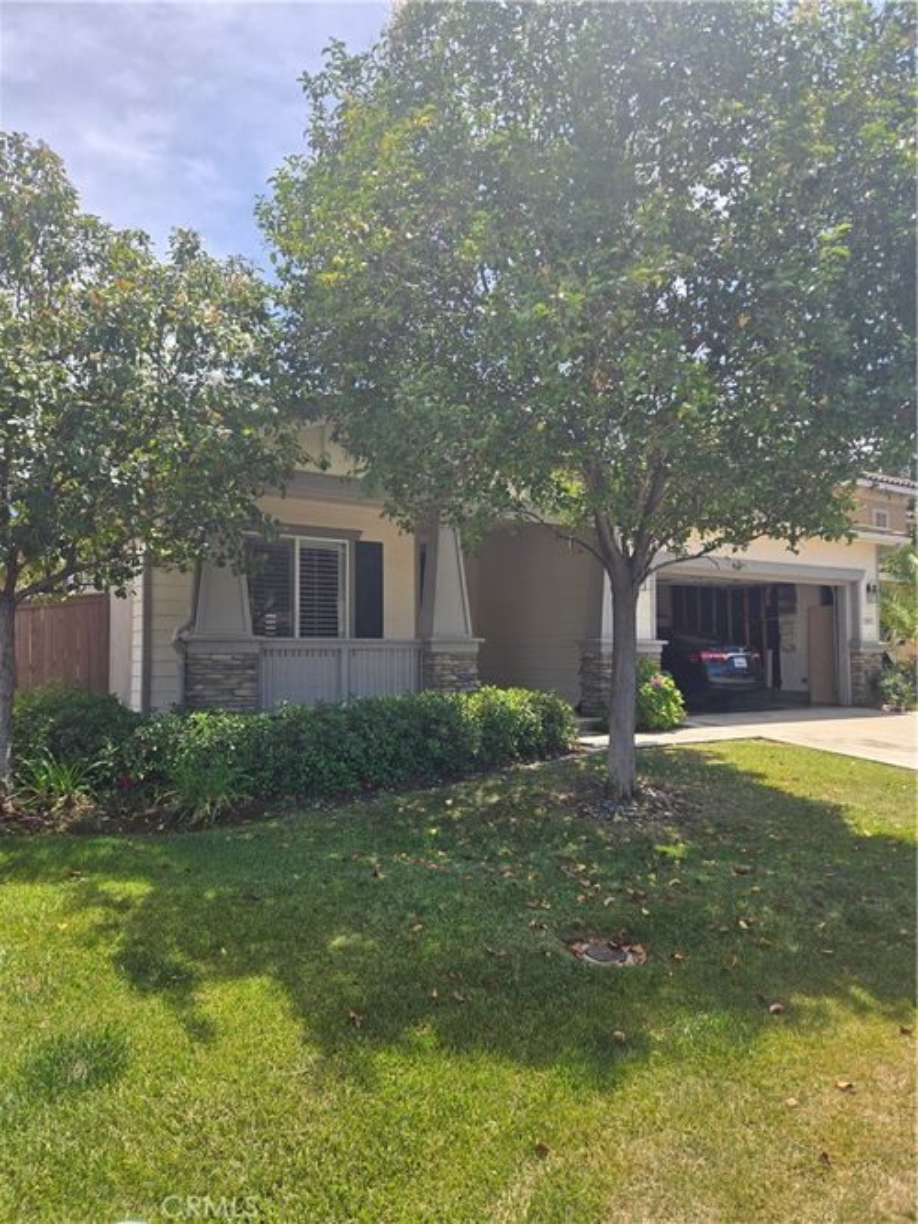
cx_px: 459
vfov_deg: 73.9
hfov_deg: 58.9
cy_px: 612
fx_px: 814
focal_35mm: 23
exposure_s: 1/950
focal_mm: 5.4
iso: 25
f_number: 1.8
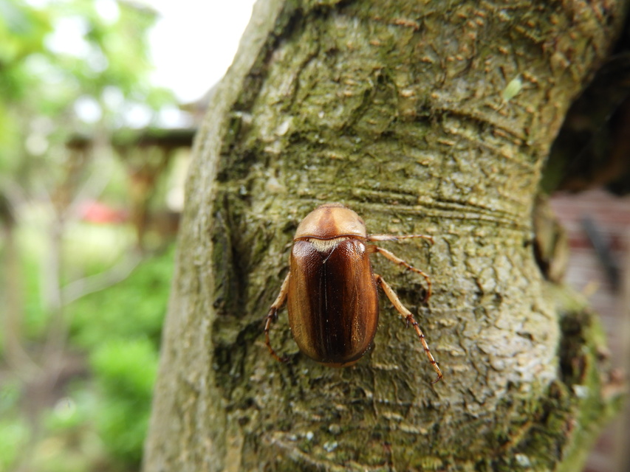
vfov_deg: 46.8
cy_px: 236
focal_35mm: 30
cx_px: 315
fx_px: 546
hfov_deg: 60.0
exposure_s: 1/60
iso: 100
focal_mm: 5.4
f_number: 3.5
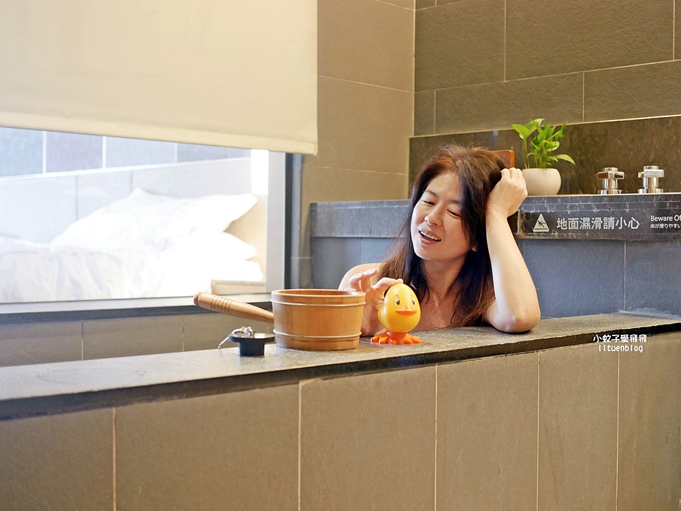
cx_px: 340
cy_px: 256
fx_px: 984
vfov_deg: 29.1
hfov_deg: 38.2
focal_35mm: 50
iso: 1600
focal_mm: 25
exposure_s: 1/60
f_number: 1.8
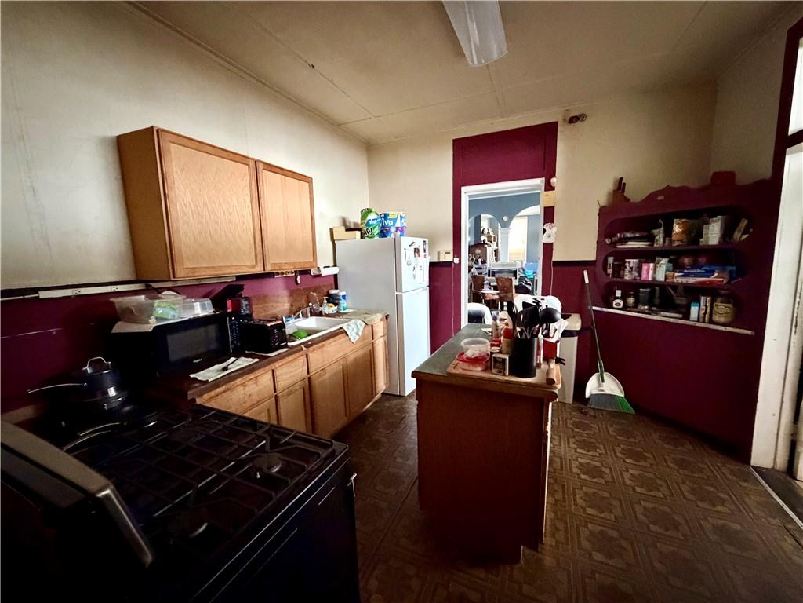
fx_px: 325
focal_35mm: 14
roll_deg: +1.6
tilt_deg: -8.7
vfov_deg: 85.7
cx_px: 402
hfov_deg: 102.1
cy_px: 302
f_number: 2.2
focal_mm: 2.22
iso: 1600
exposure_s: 1/40
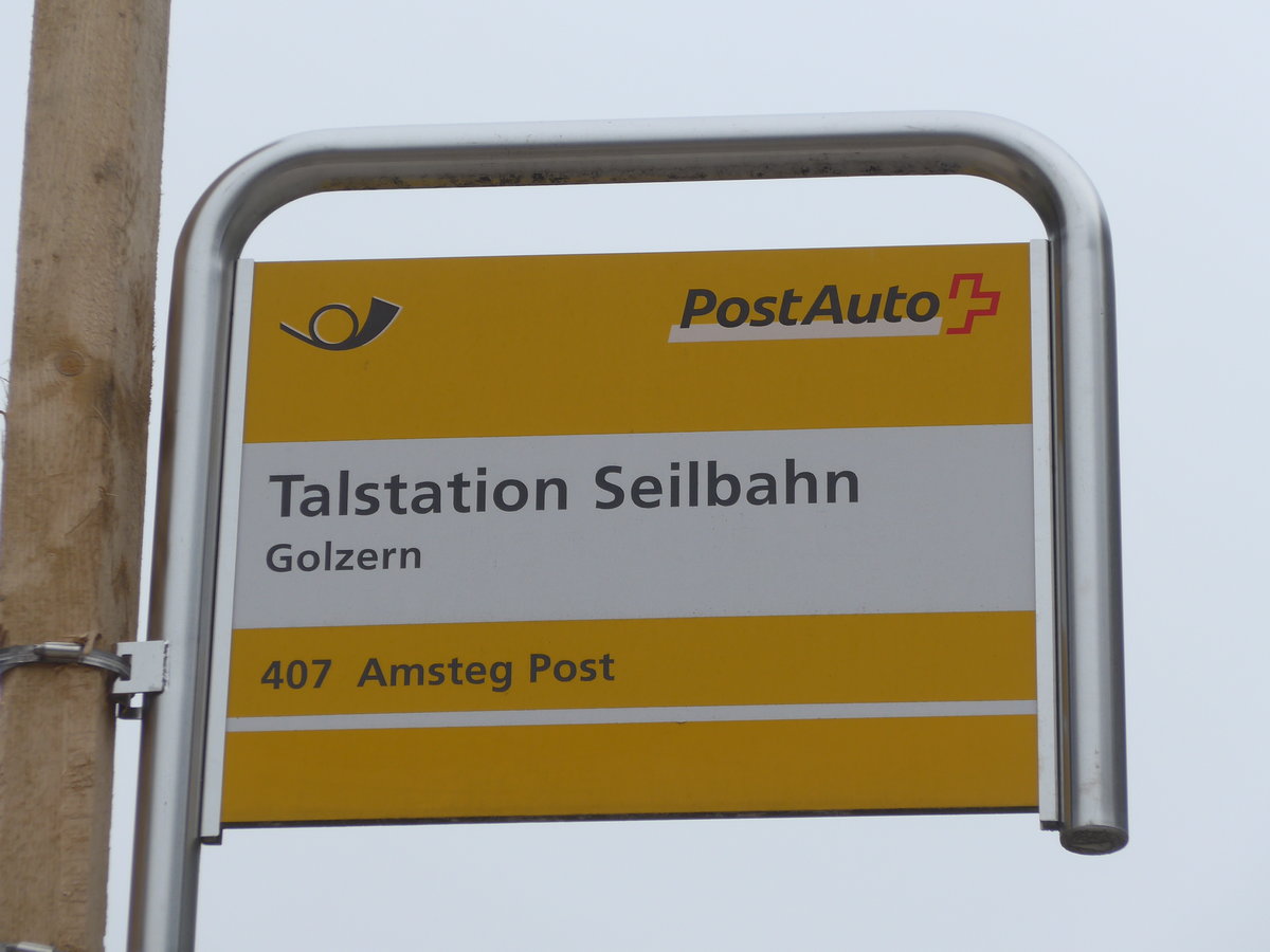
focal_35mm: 176
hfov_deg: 11.2
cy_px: 476
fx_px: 6457
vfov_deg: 8.4
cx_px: 635
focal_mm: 34.2
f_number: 5.6
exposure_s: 1/400
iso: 80
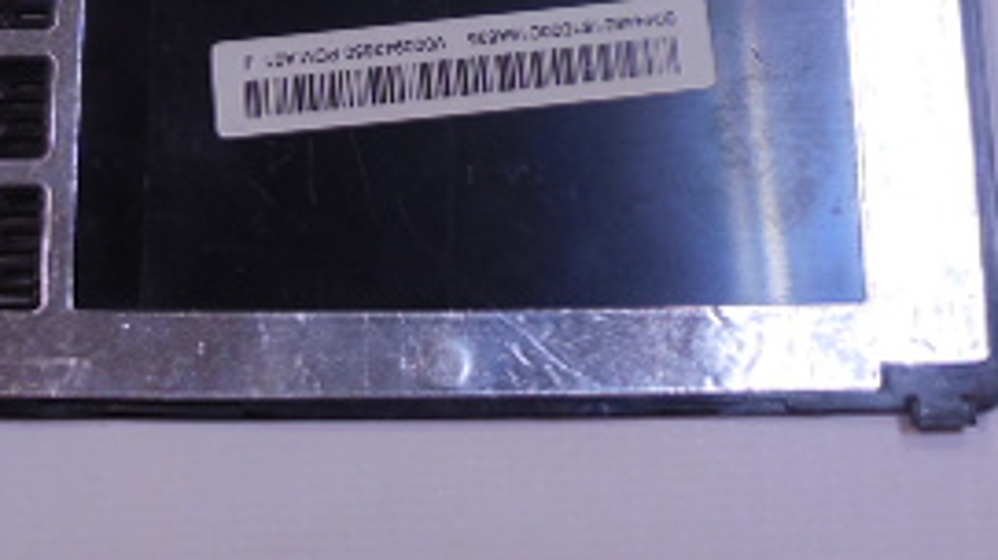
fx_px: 1772
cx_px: 409
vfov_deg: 17.5
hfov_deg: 31.4
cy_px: -7
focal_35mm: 67
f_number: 3.5
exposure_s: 1/30
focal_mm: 4.6
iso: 160
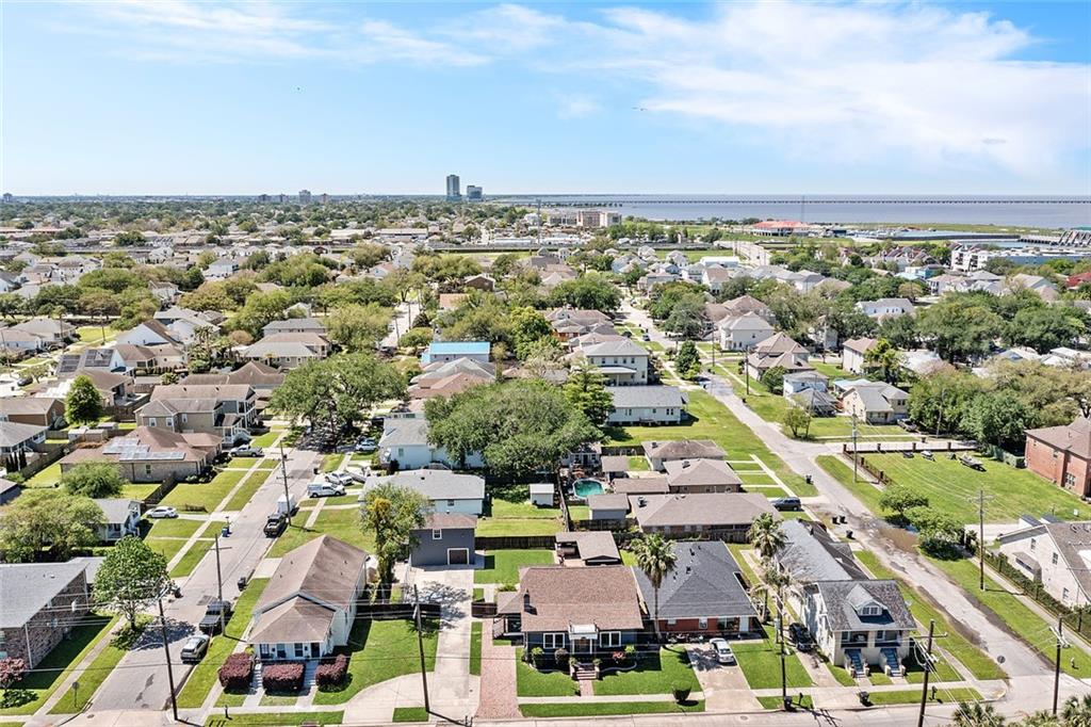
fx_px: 848
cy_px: 364
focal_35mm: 28
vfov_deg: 46.4
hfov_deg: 65.5
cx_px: 546
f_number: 5.6
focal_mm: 10.26
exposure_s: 1/400
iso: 100
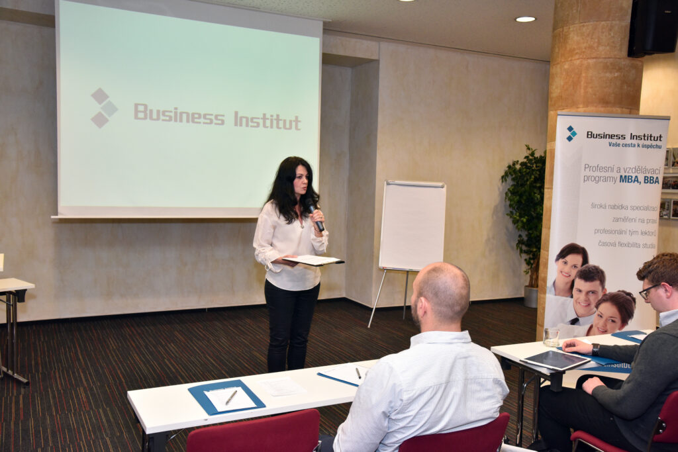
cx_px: 339
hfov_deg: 55.8
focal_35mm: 34
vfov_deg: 38.9
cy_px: 226
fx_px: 640
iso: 1600
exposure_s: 1/60
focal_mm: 34
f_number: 6.3
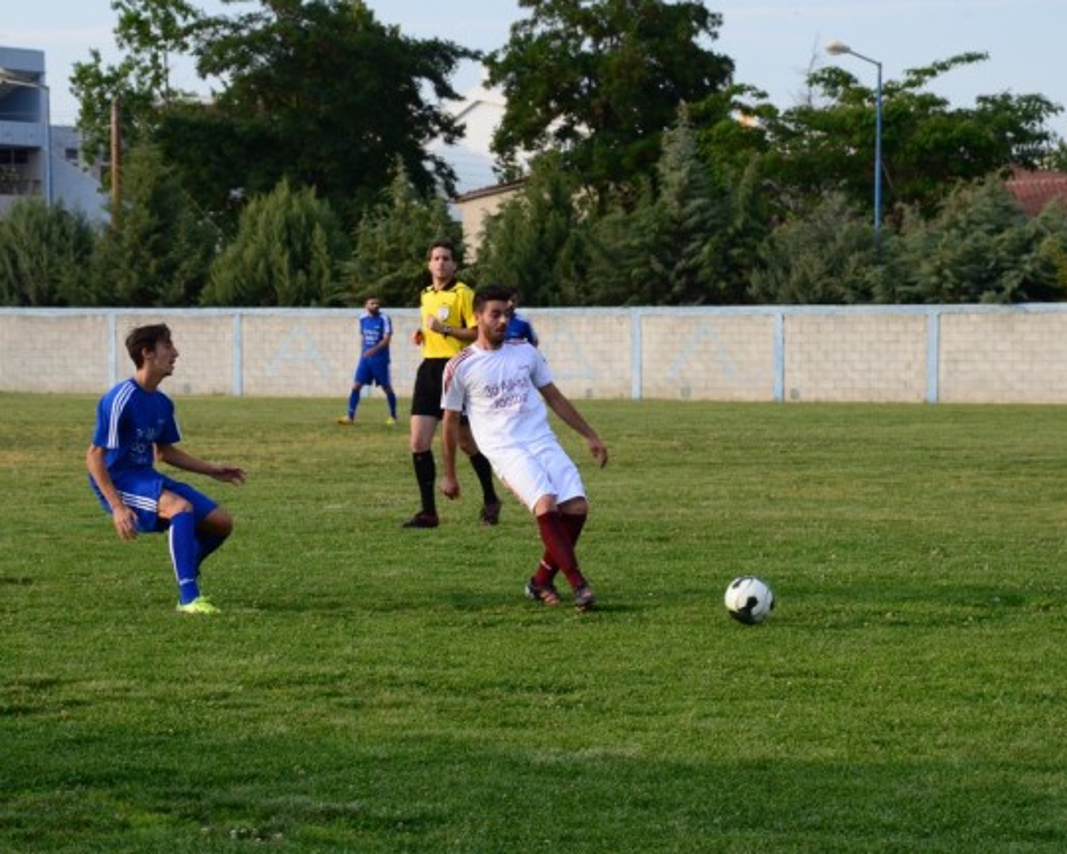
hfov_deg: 15.0
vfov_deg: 12.0
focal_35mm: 129
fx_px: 4060
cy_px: 429
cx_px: 524
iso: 1600
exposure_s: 1/1000
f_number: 10
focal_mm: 75
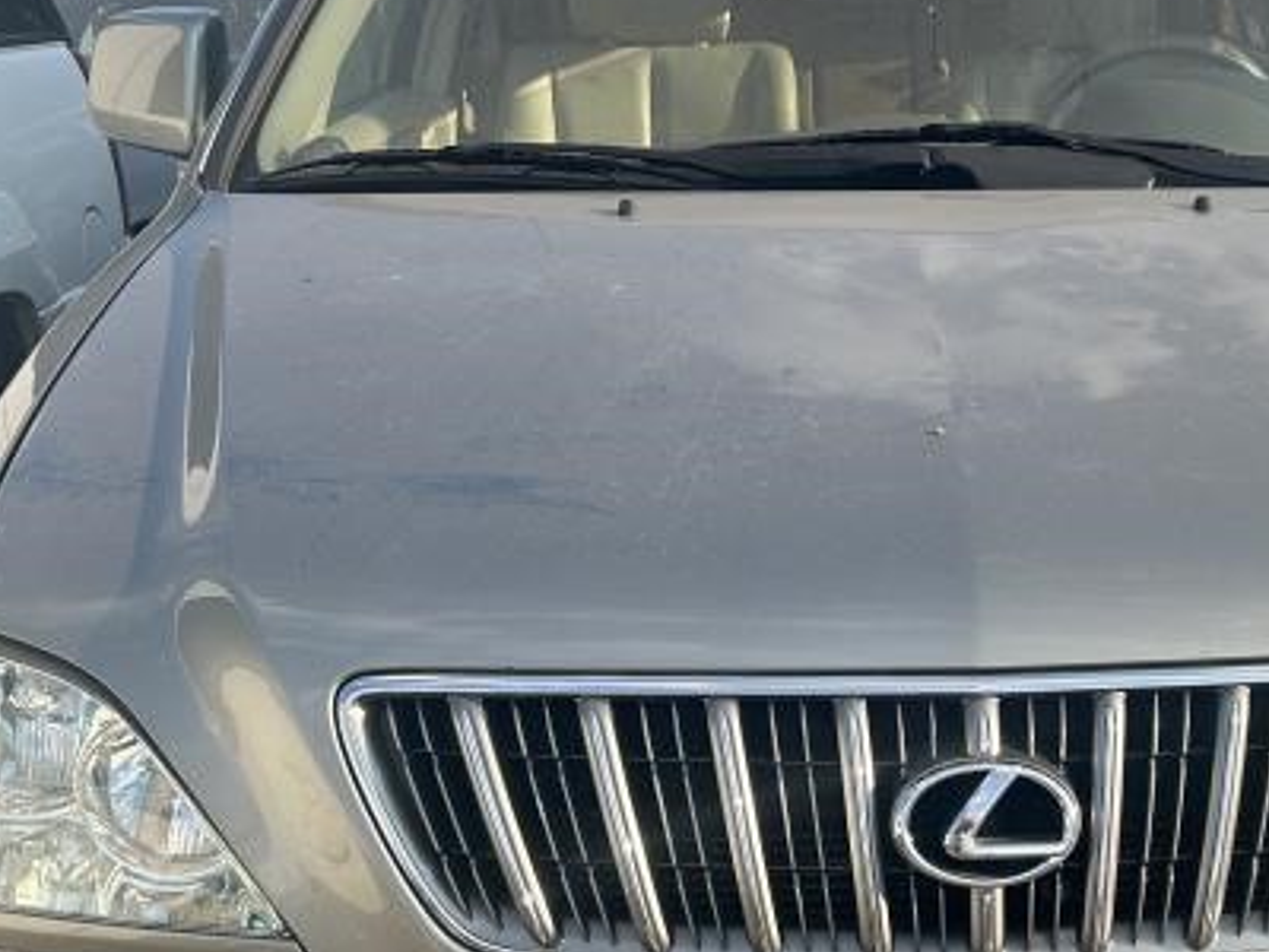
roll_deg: -0.3
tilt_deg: -19.7
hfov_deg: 36.0
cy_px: 647
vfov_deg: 27.8
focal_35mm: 52
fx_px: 1906
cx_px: 945
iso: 50
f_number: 1.5
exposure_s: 1/1751
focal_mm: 5.7
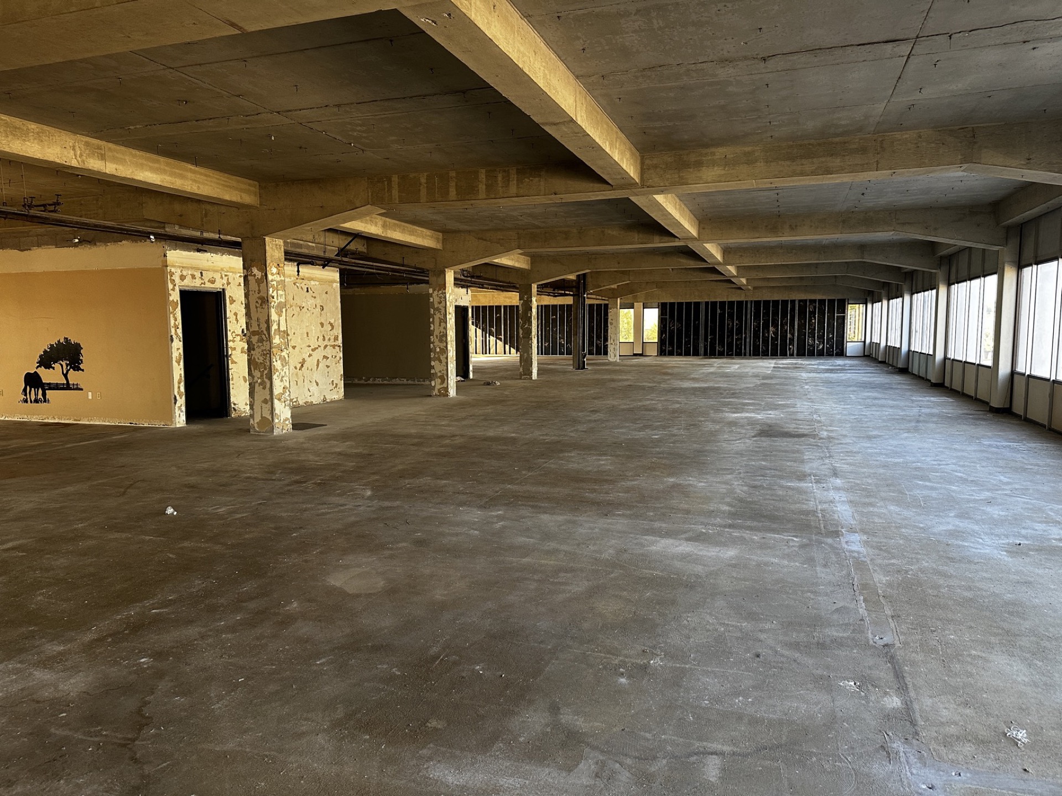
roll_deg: +0.1
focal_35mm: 24
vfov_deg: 56.8
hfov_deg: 71.6
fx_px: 736
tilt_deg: -5.7
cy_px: 398
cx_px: 531
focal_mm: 6.86
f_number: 1.78
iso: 250
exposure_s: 1/75
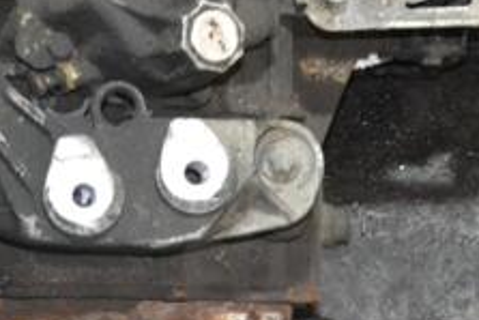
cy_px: -11
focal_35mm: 181
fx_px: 2414
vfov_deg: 7.5
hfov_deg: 11.3
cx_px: 144
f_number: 5.3
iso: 3200
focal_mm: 45
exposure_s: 1/60
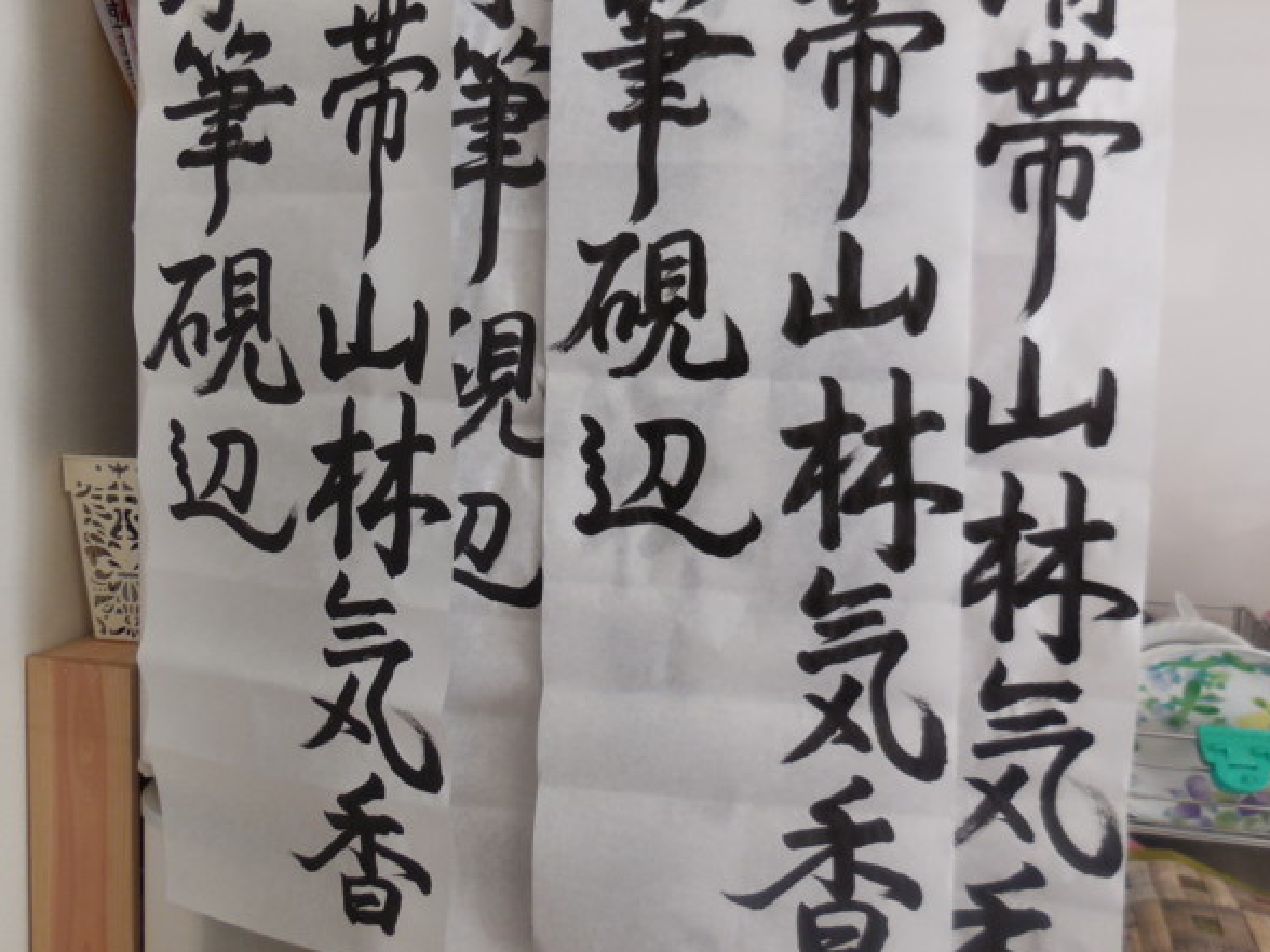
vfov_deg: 41.6
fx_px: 1247
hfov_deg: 53.9
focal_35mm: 34
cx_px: 654
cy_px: 384
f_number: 3.1
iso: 200
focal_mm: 4.5
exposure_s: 1/30
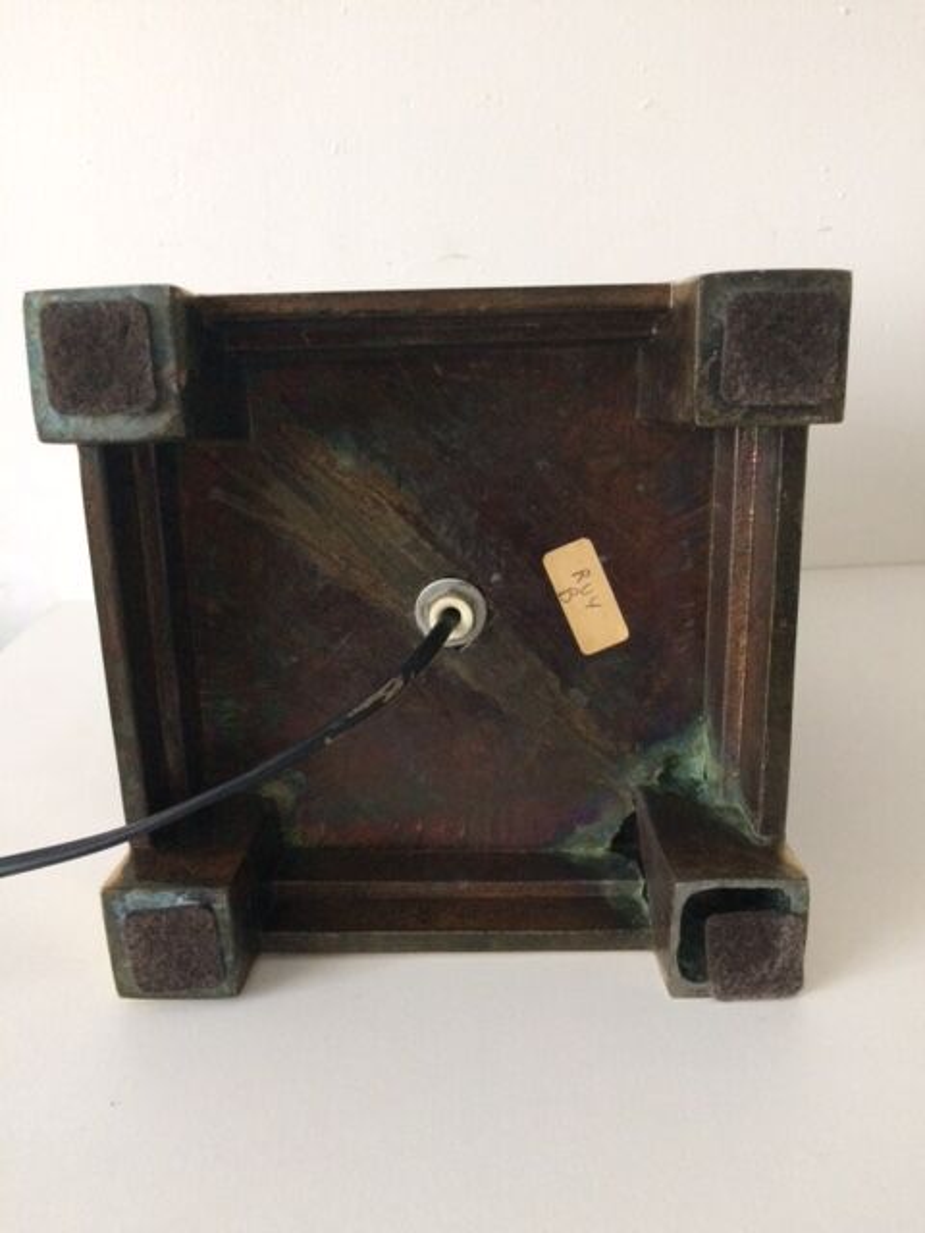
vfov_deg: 61.7
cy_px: 616
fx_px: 1033
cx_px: 462
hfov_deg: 48.2
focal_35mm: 29
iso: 320
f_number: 2.2
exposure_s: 1/33
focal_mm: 4.15
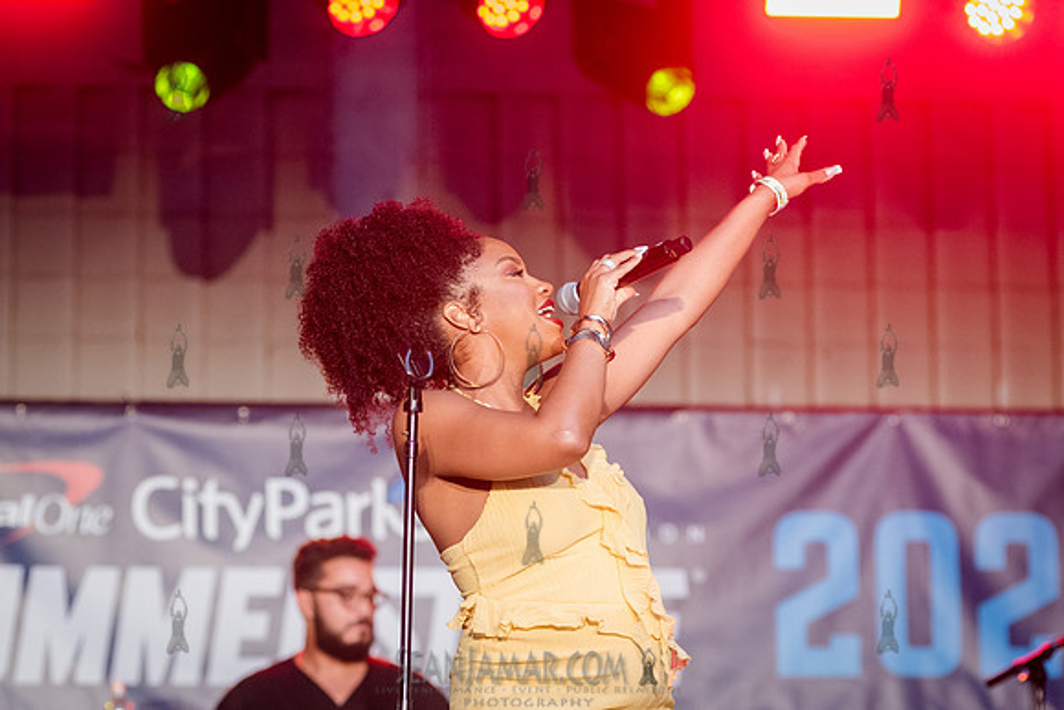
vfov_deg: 7.8
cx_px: 556
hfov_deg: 11.7
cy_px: 425
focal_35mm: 175
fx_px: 5186
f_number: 4
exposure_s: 1/320
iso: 3200
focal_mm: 135
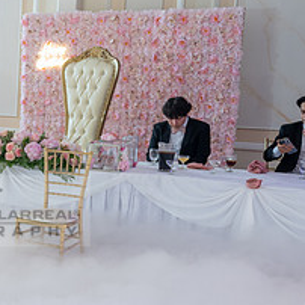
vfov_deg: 23.3
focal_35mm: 74
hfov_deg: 20.2
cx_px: -151
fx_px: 738
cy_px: 204
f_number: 2.8
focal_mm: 24
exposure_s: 1/100
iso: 400
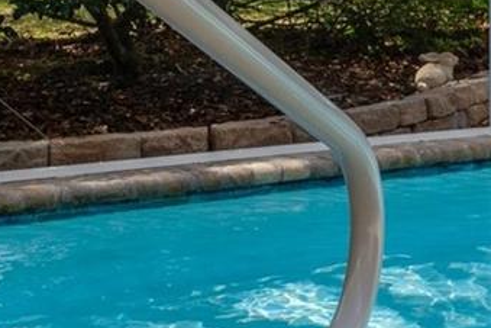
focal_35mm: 99
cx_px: 818
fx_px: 1350
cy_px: -57
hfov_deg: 17.6
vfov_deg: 13.5
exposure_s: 1/500
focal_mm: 14
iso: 250
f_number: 8
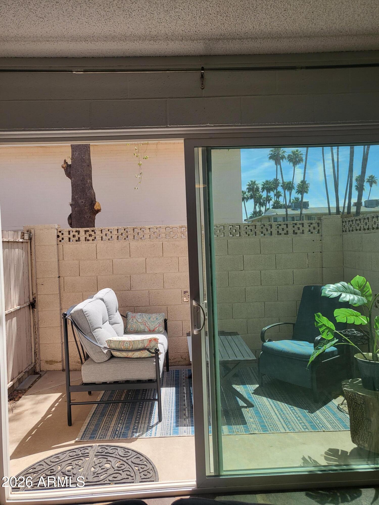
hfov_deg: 53.1
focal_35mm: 26
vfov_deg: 67.3
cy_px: 252
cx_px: 190
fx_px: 380
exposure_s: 1/1053
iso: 50
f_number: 1.8
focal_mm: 4.25
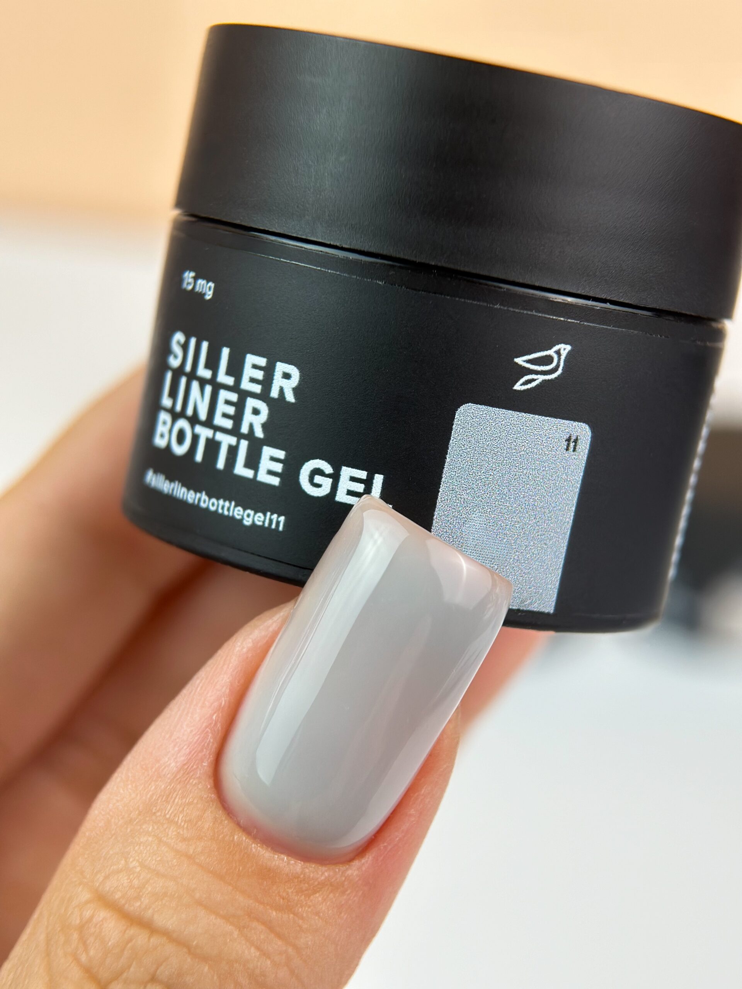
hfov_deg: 30.3
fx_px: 1372
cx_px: 371
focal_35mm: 48
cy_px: 494
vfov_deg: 39.7
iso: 80
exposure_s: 1/560
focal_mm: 6.86
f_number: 1.8
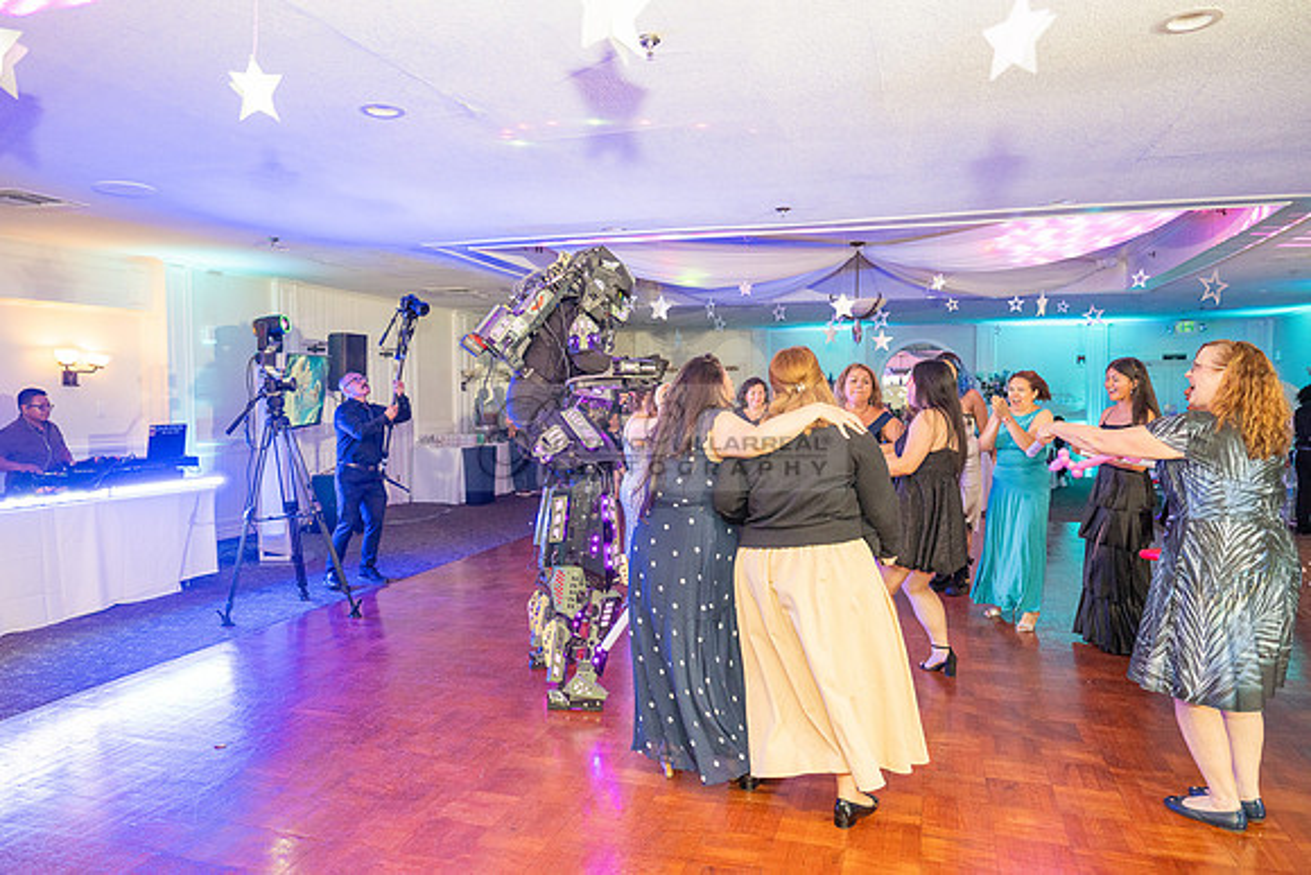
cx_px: 656
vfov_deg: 53.2
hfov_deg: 73.7
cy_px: 438
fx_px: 874
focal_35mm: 24
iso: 1250
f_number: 3.2
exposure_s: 1/200
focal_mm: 24
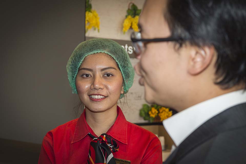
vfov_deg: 19.4
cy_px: 82
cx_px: 123
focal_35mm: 70
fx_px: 478
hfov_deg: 28.9
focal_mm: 70
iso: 200
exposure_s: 1/60
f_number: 8
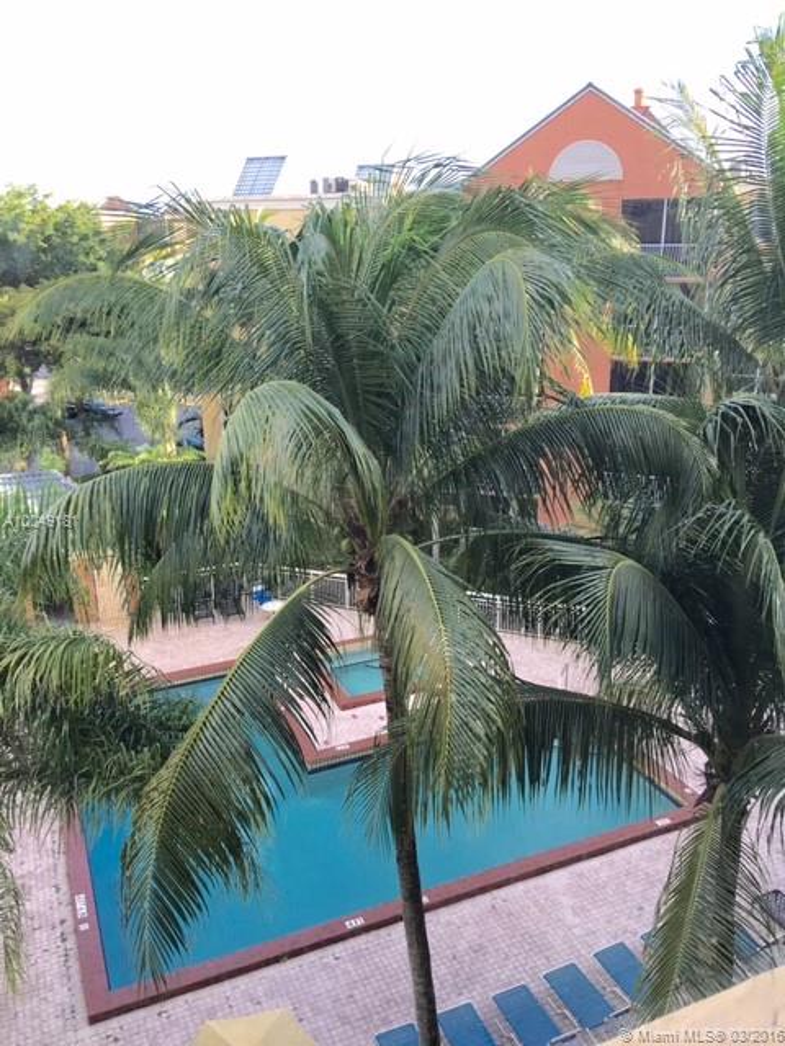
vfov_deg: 61.7
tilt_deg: -16.8
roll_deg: +1.0
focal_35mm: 29
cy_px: 523
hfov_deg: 48.2
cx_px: 392
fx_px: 877
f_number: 2.2
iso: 32
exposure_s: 1/120
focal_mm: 4.15
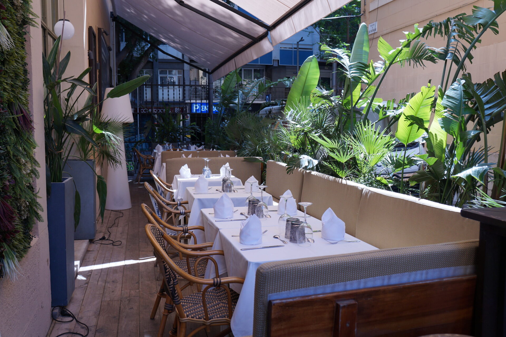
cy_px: 168
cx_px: 253
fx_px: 421
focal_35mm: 30
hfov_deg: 62.0
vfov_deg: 43.6
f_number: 5.6
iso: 100
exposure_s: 1/125
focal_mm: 20
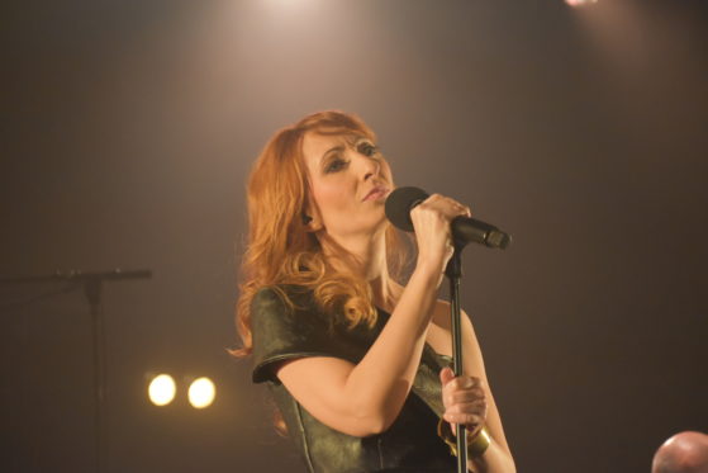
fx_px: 3010
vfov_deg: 9.0
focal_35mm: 153
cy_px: 236
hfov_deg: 13.4
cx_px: 354
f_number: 4.8
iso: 3600
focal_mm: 102
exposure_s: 1/60
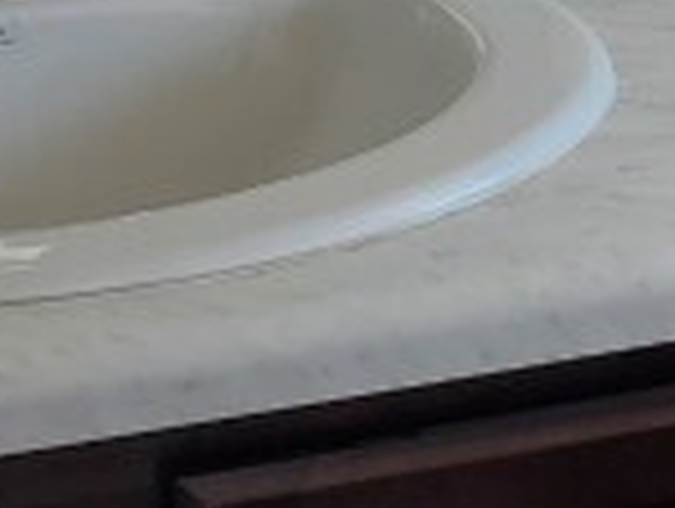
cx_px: 1372
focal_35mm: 177
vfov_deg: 8.4
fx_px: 3457
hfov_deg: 10.2
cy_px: -36
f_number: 2.4
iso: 50
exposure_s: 1/120
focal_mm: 4.3
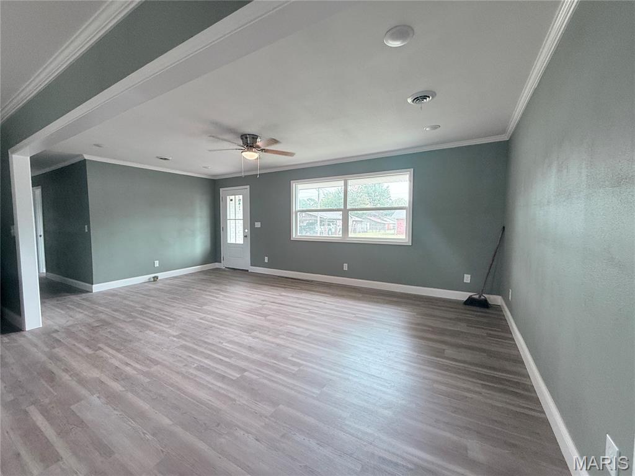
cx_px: 318
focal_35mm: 14
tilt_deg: -3.2
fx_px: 257
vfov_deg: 85.7
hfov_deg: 102.1
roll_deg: +0.0
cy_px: 238
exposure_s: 1/99
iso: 320
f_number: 2.2
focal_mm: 2.22
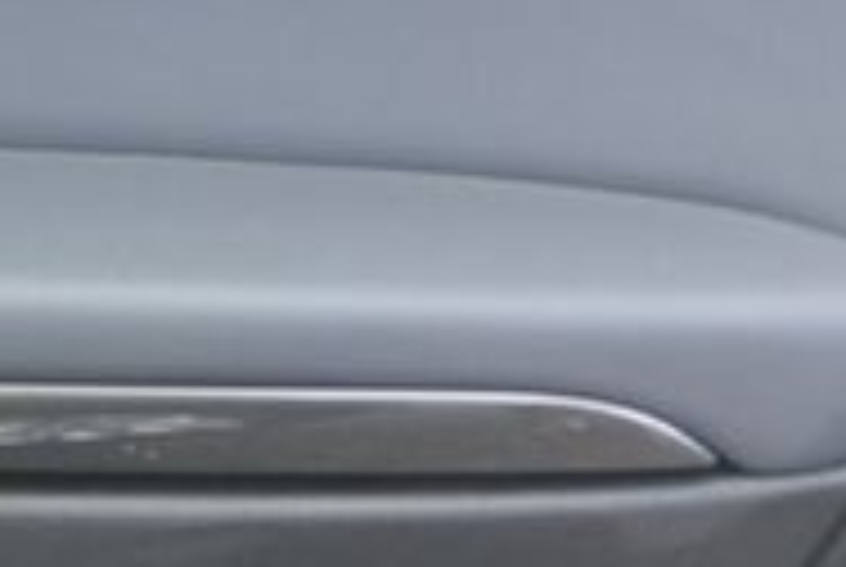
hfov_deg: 12.1
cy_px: 484
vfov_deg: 8.4
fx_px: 3836
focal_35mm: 163
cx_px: -369
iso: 200
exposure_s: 1/160
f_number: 3.5
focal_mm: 11.4
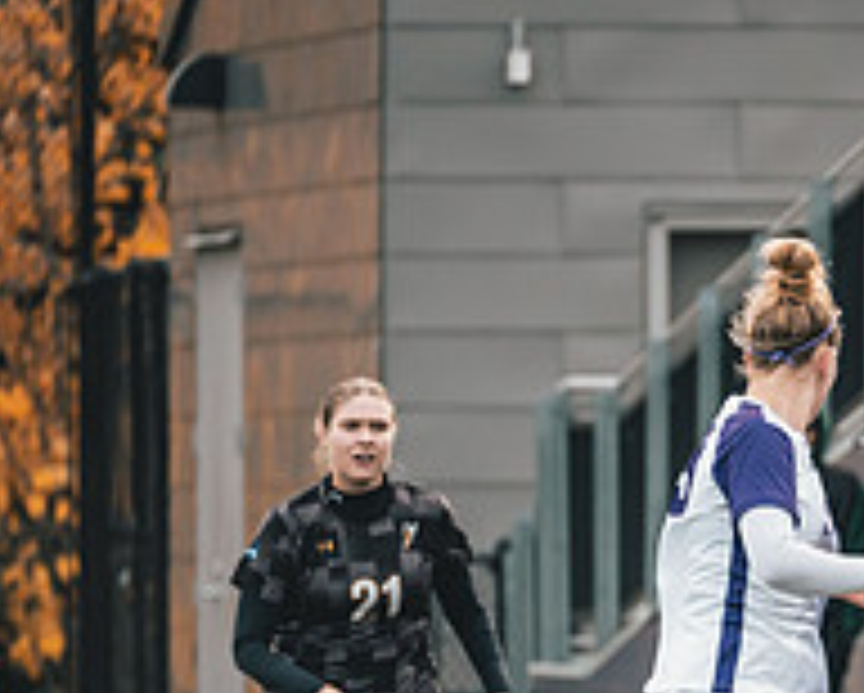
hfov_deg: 1.9
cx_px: 1183
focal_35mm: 992
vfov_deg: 1.6
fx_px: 25392
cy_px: 754
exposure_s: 1/800
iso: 800
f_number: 6.3
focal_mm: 339
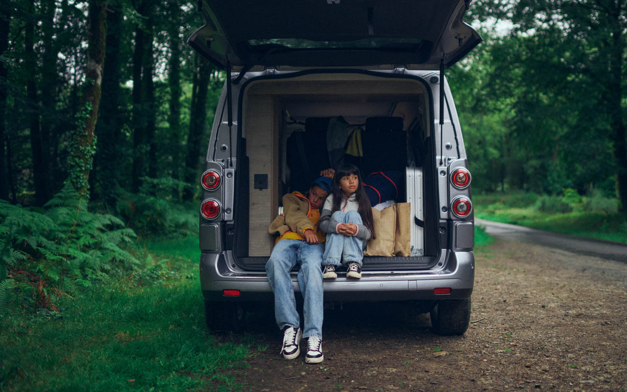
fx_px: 667
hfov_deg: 50.3
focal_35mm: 39
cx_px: 337
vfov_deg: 32.7
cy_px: 172
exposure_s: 1/1600
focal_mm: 35
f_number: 1.4
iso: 640
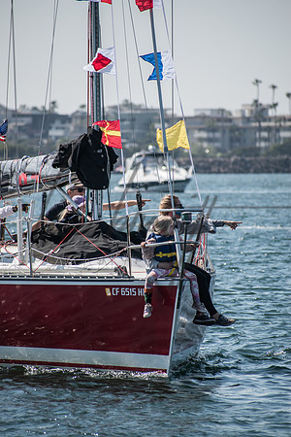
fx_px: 4365
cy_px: 218
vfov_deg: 5.7
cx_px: 146
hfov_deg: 3.8
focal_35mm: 360
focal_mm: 240
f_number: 6
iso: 100
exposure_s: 1/400
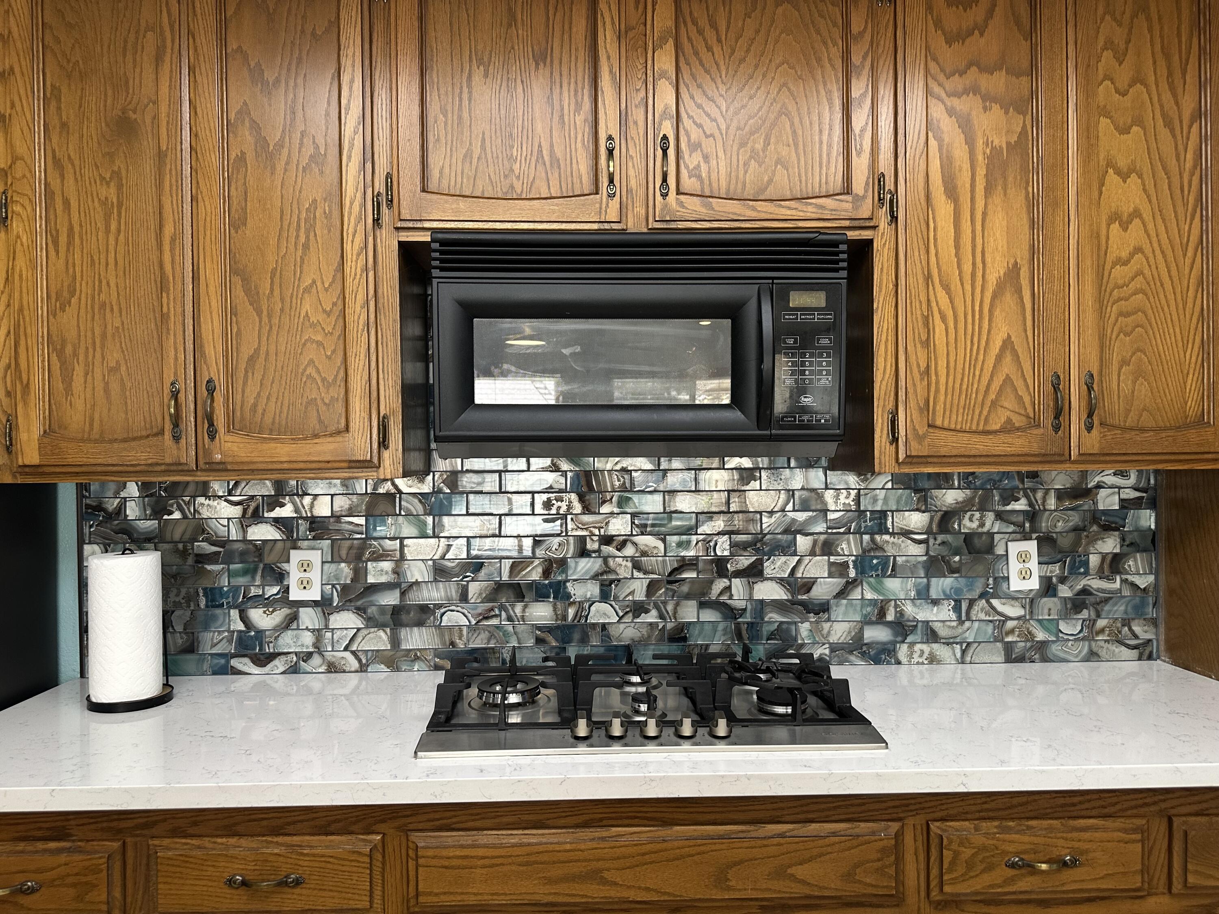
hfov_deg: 71.6
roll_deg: +0.8
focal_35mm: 24
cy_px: 457
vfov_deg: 56.8
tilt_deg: -0.5
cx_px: 610
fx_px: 845
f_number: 1.78
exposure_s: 1/60
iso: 160
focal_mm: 6.86
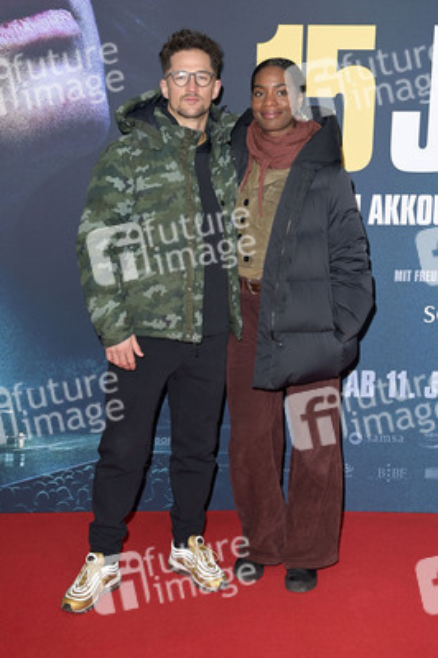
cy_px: 329
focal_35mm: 55
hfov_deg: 24.6
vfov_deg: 36.3
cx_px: 219
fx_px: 1005
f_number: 5.6
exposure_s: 1/250
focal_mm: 55
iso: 640
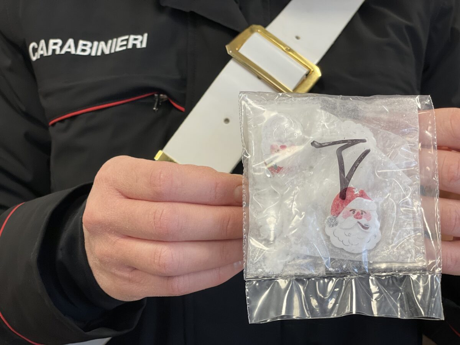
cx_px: 230
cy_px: 172
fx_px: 691
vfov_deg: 28.0
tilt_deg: -9.9
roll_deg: +1.2
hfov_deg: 36.8
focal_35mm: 52
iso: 125
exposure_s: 1/100
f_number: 2
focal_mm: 6
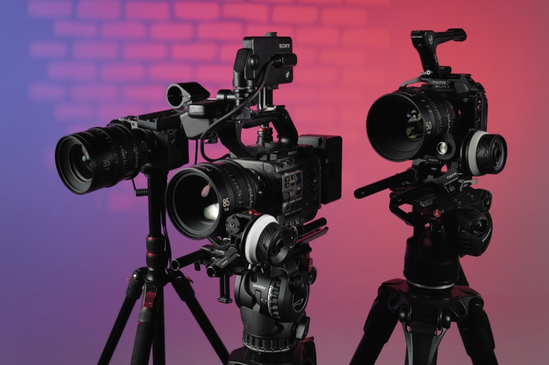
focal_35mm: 43
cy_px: 182
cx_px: 274
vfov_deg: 31.2
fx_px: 655
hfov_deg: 45.5
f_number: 8
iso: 4000
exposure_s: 1/80
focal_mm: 43
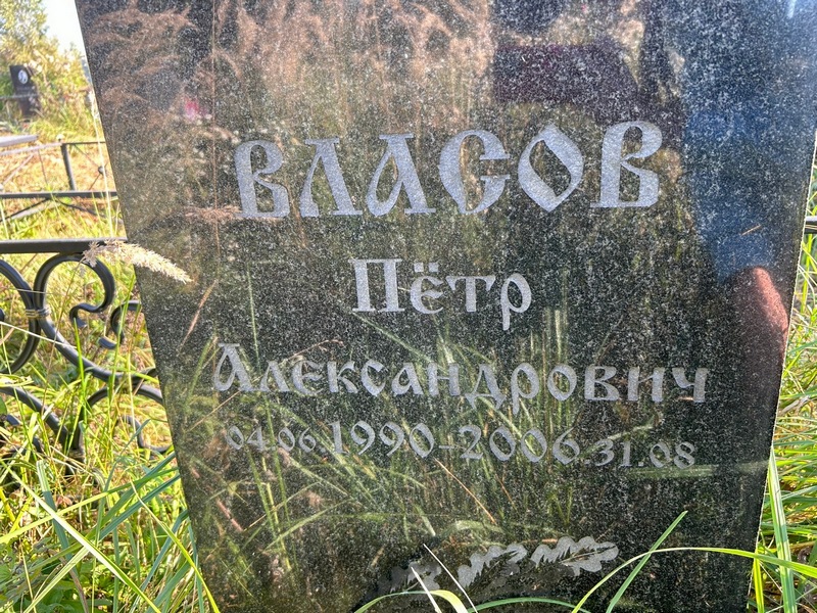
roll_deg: +3.0
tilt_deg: -17.6
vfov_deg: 53.1
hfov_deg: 67.3
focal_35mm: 26
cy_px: 306
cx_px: 408
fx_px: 614
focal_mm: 5.7
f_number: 1.5
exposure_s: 1/166
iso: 50
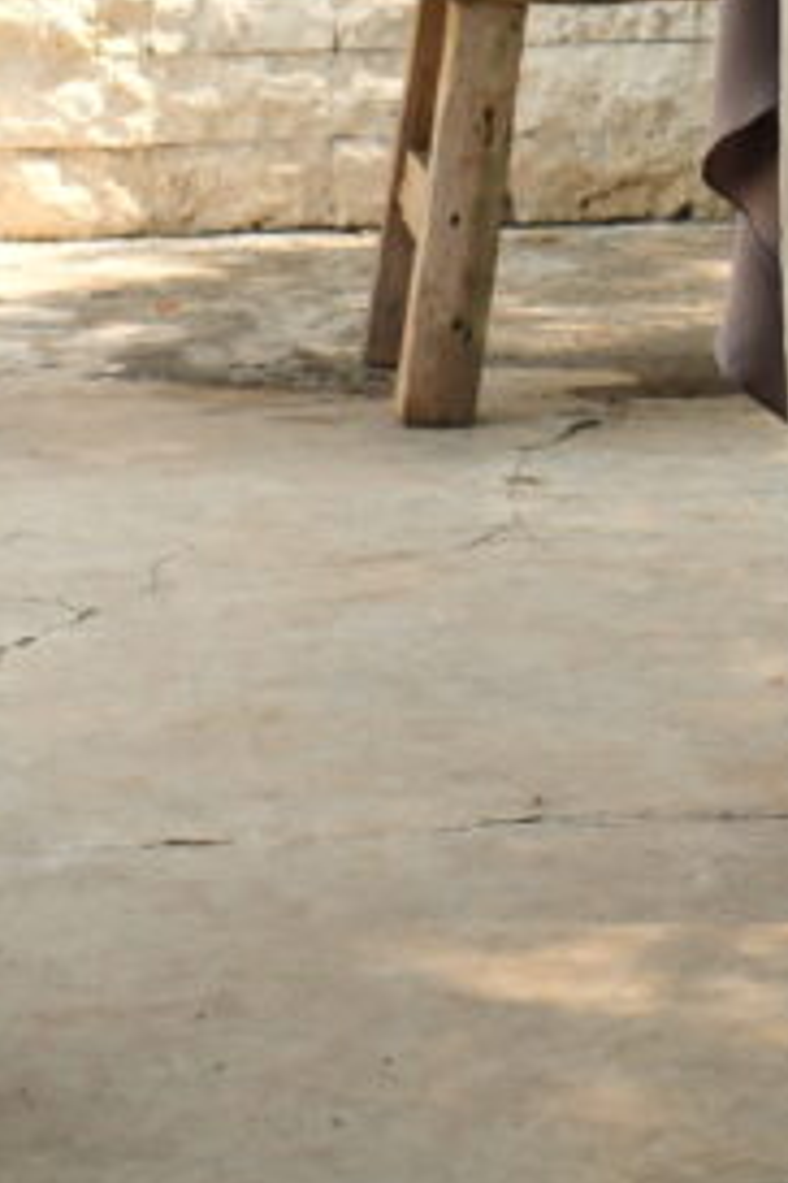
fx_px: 5745
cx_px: 1009
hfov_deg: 7.8
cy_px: -533
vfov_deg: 11.3
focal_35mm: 175
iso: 640
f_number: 5
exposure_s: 1/250
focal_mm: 35
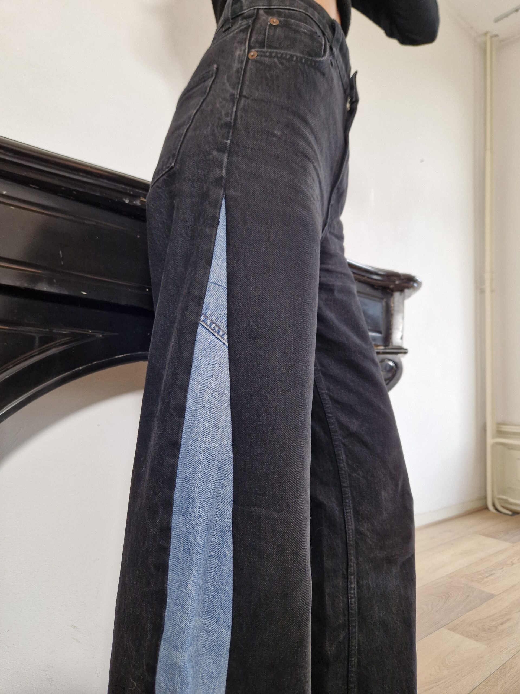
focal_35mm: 23
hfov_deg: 58.9
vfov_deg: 73.9
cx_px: 260
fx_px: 461
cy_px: 347
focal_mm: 5.4
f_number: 1.8
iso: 320
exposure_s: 1/100
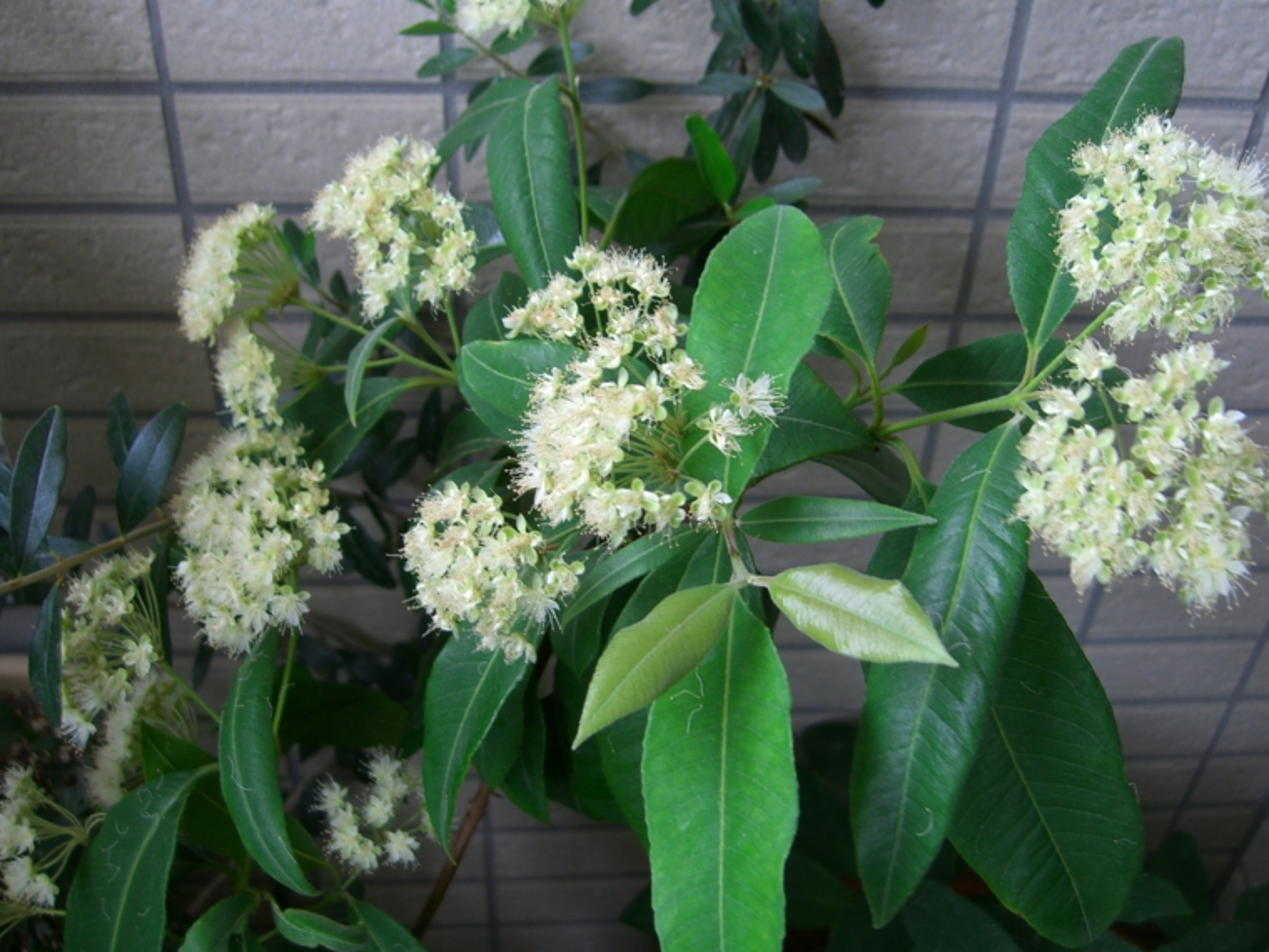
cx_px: 663
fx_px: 1466
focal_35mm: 40
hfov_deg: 46.8
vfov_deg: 36.0
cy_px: 461
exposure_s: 1/80
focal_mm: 7.9
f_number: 2.8
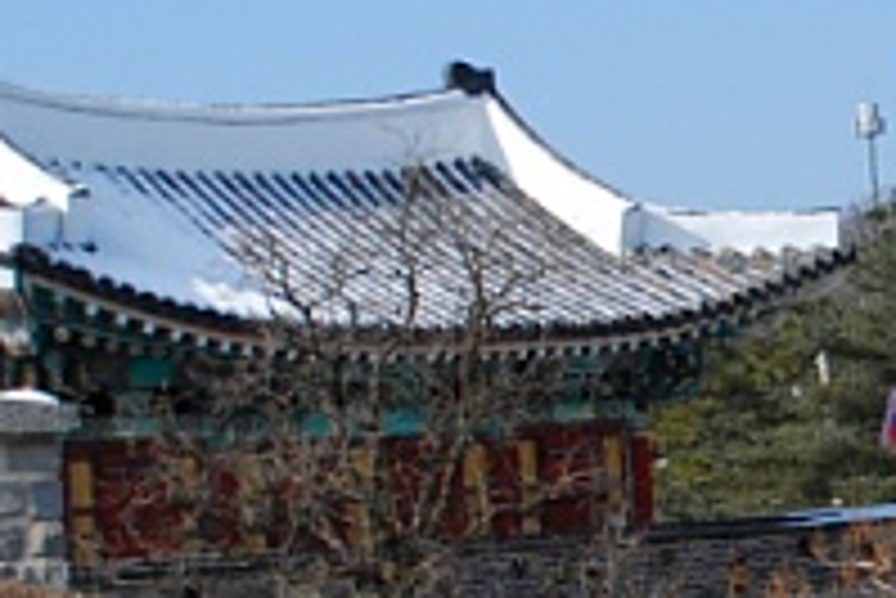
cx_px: 1193
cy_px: 479
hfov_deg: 10.9
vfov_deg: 7.5
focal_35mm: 184
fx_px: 4583
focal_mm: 32
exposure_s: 1/800
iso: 160
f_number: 4.2
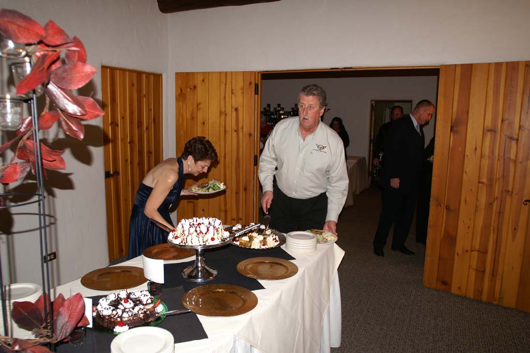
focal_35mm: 26
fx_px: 375
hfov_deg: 70.5
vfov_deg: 50.3
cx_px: 265
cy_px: 176
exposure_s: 1/60
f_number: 2.8
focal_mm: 17
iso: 200
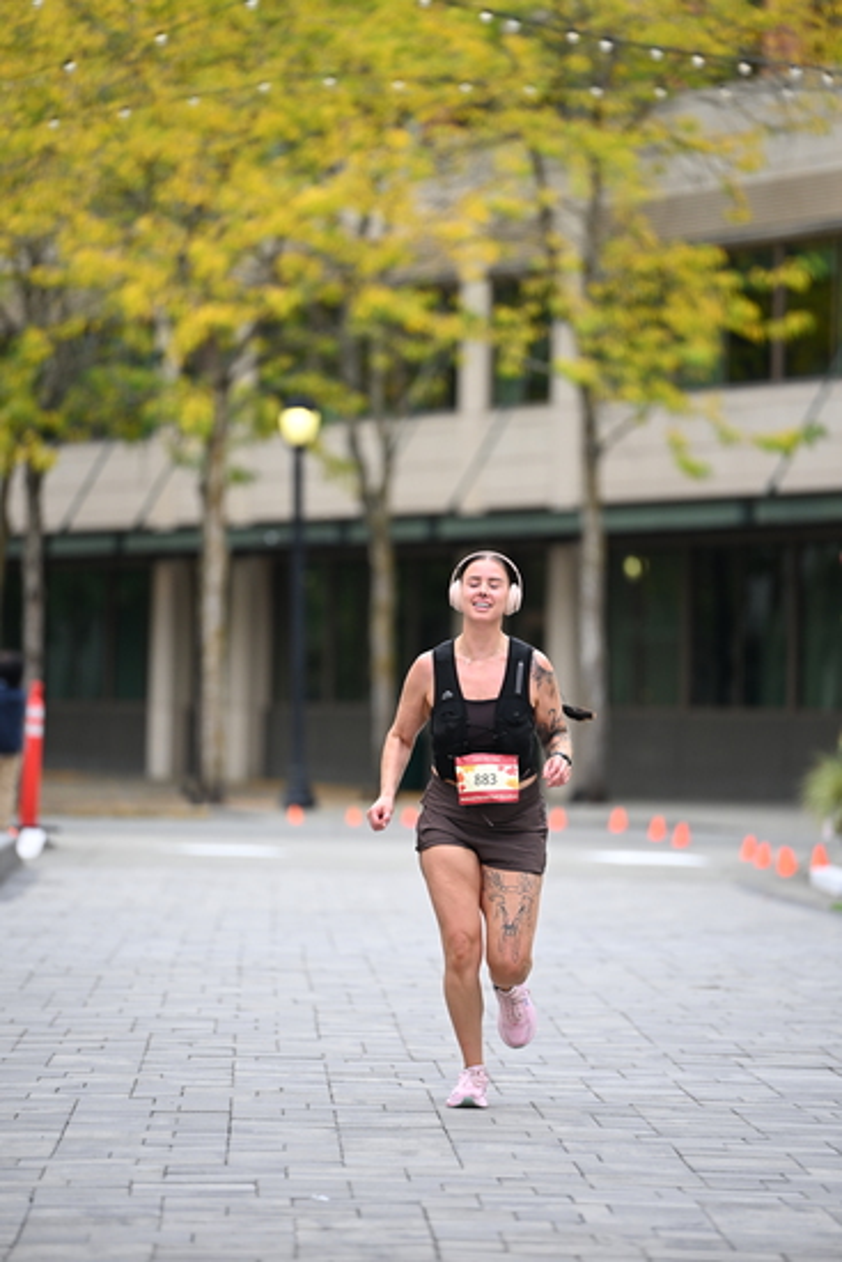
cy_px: 631
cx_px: 421
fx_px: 7012
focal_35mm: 200
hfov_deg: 6.9
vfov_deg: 10.3
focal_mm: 200
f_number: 2.8
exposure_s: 1/2000
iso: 640
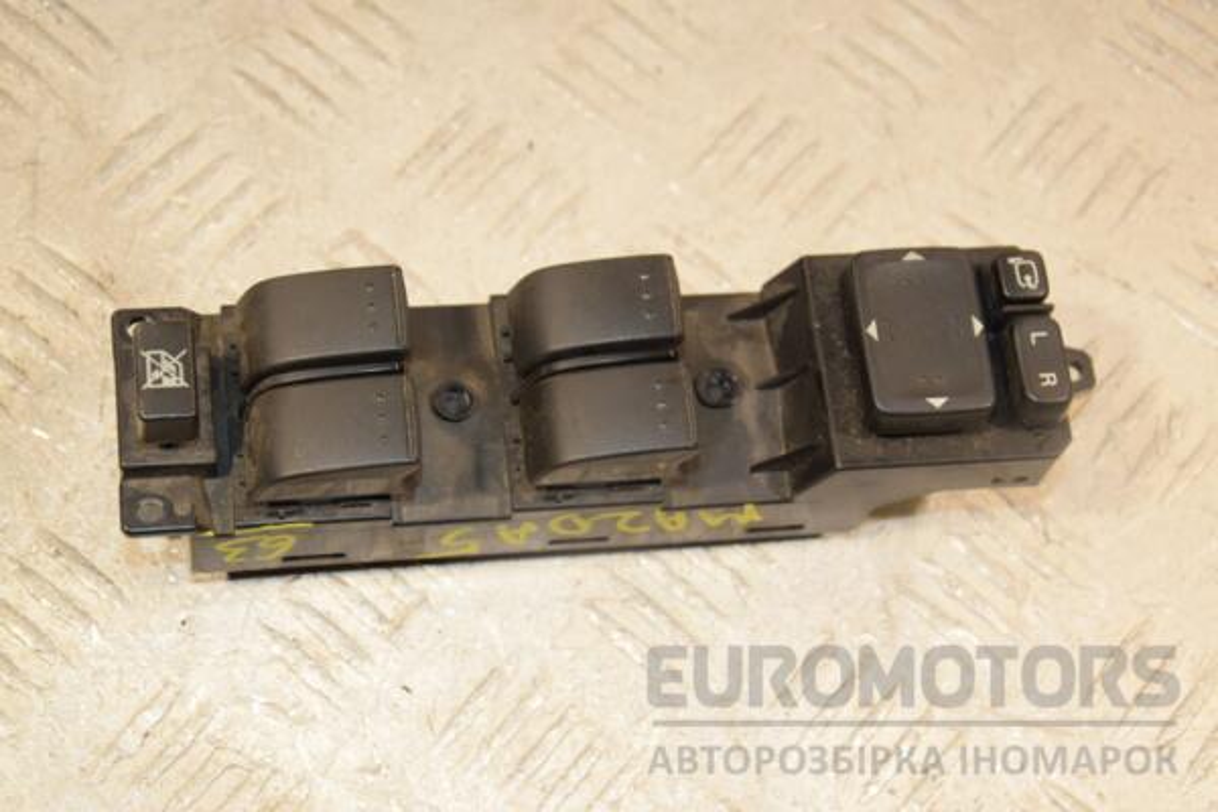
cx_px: 609
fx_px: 2537
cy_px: 406
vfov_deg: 18.2
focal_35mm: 75
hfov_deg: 27.0
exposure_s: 1/200
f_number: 6.3
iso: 800
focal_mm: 50
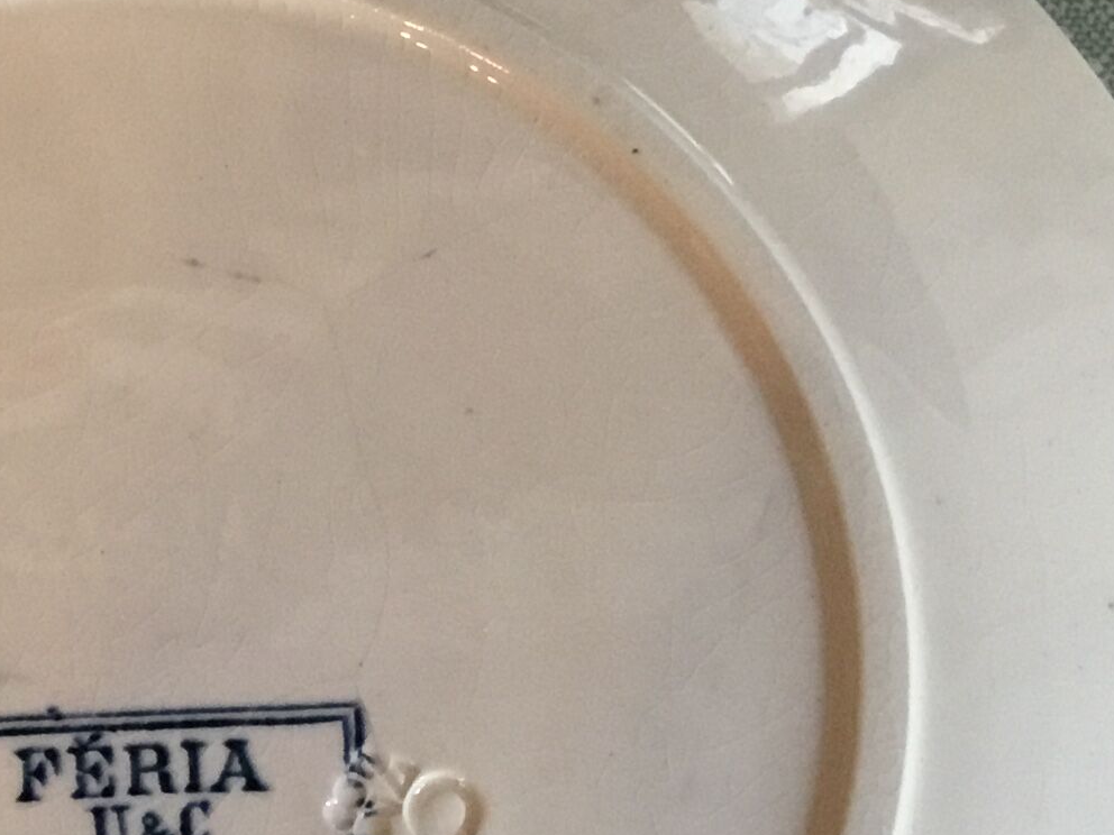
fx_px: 3283
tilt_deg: -79.1
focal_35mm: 102
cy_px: 749
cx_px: -101
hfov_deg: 18.5
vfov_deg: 14.4
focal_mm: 3.3
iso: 160
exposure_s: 1/33
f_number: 2.4
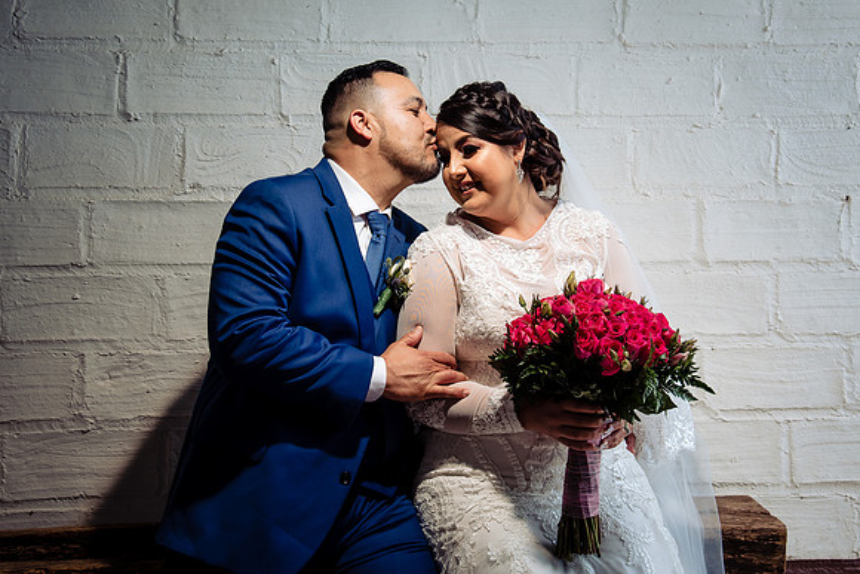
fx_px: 1448
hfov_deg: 33.1
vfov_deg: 22.3
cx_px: 441
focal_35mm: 61
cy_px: 194
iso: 320
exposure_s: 1/160
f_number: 8
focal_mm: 44
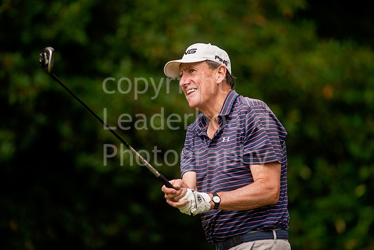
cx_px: 187
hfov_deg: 6.9
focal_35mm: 300
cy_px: 125
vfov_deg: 4.6
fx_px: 3117
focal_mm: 300
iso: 400
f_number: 4
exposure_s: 1/2500
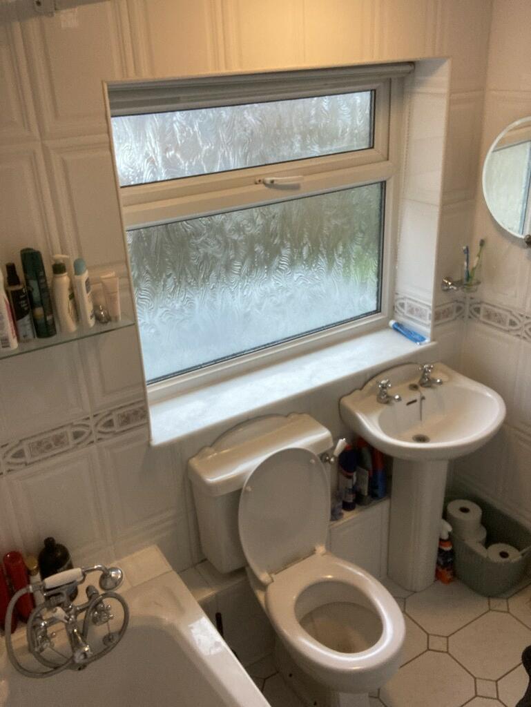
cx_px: 266
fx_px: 654
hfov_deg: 44.2
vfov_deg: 56.8
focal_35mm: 32
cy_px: 354
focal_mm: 2.87
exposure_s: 1/58
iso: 320
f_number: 2.2
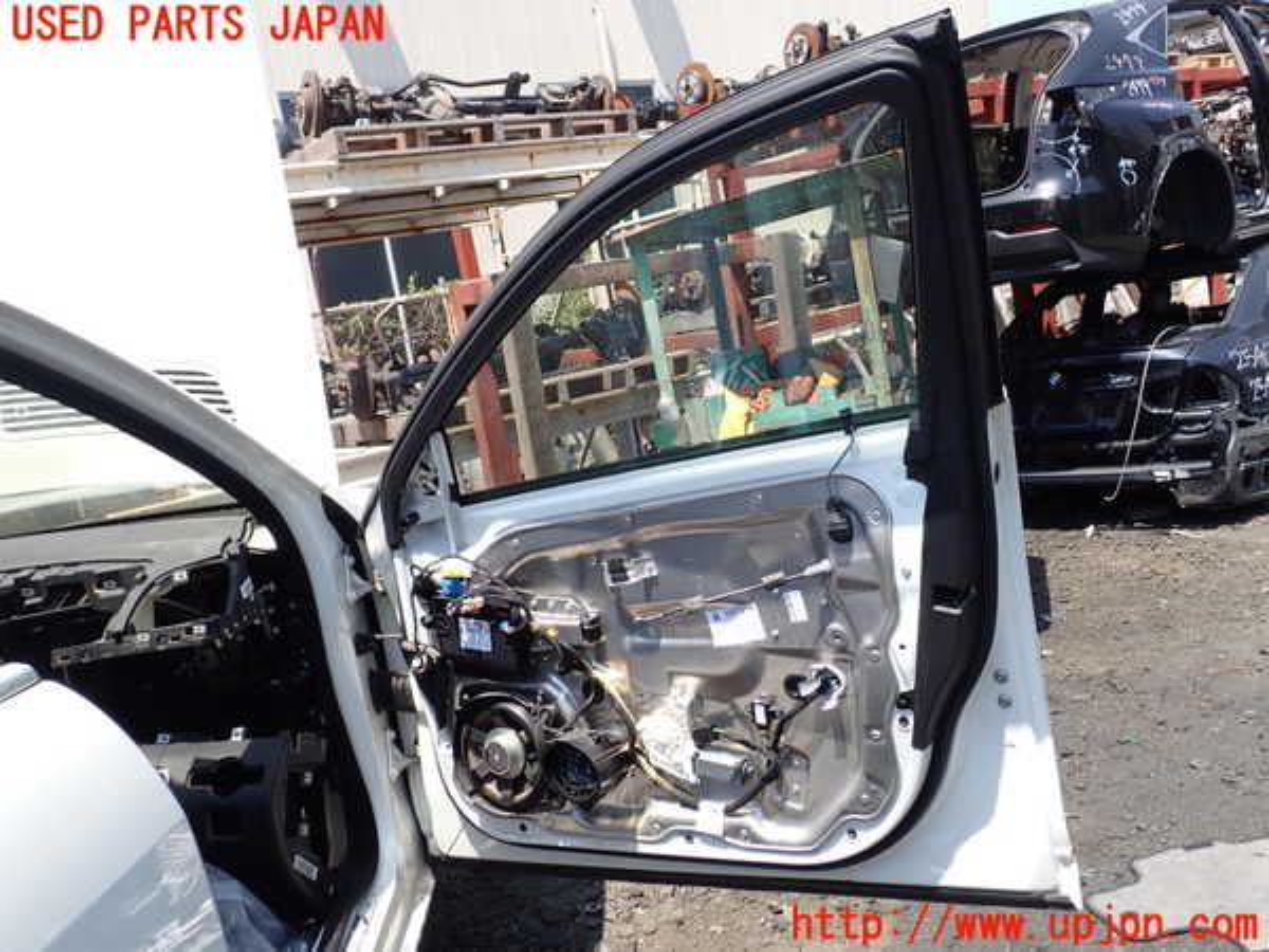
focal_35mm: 32
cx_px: 634
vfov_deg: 44.2
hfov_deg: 56.8
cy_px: 476
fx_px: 1173
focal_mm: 5.79
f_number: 3.2
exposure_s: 1/400
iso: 100
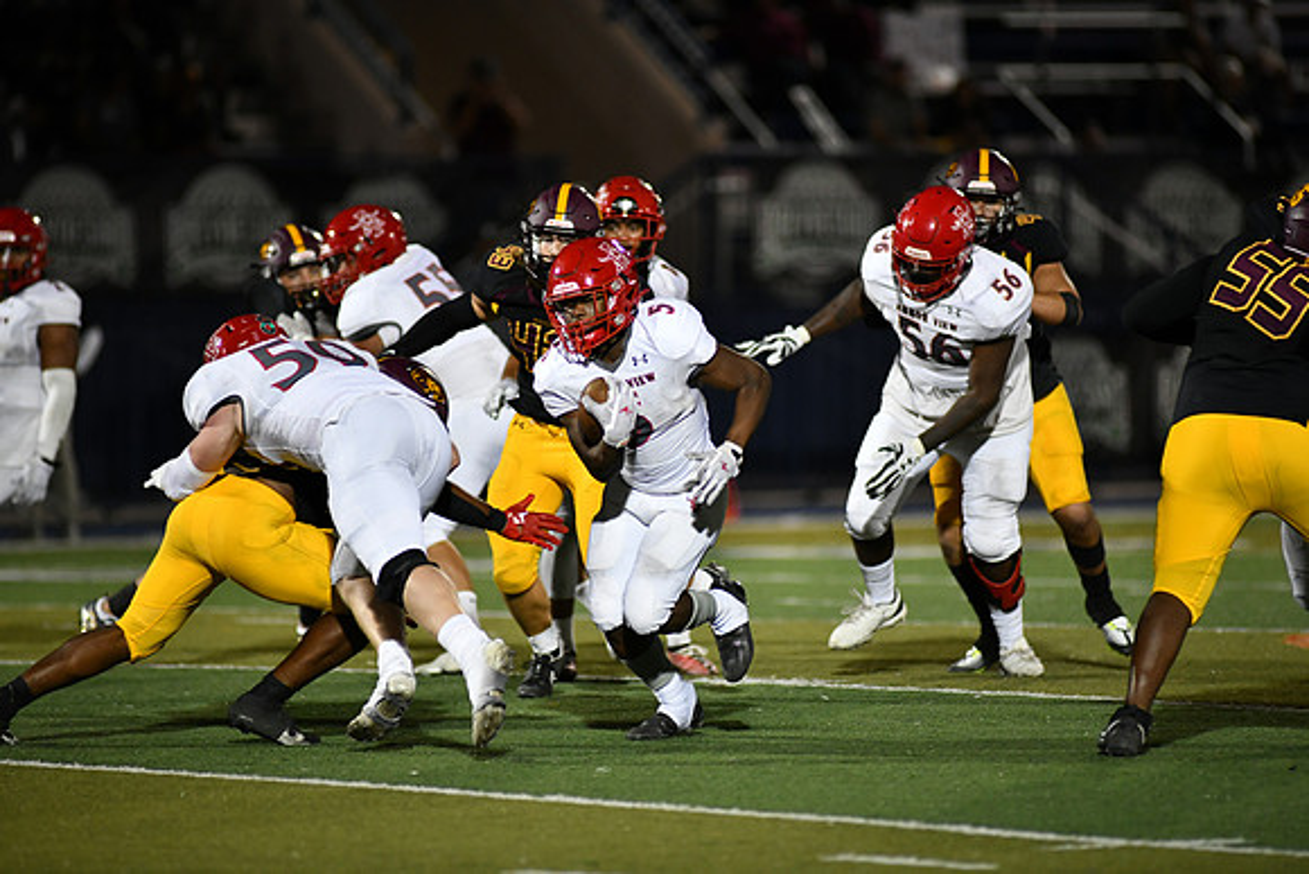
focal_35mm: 300
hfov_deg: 6.9
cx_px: 654
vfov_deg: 4.6
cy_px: 437
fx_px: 10910
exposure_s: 1/1000
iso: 2200
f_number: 2.8
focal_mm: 300
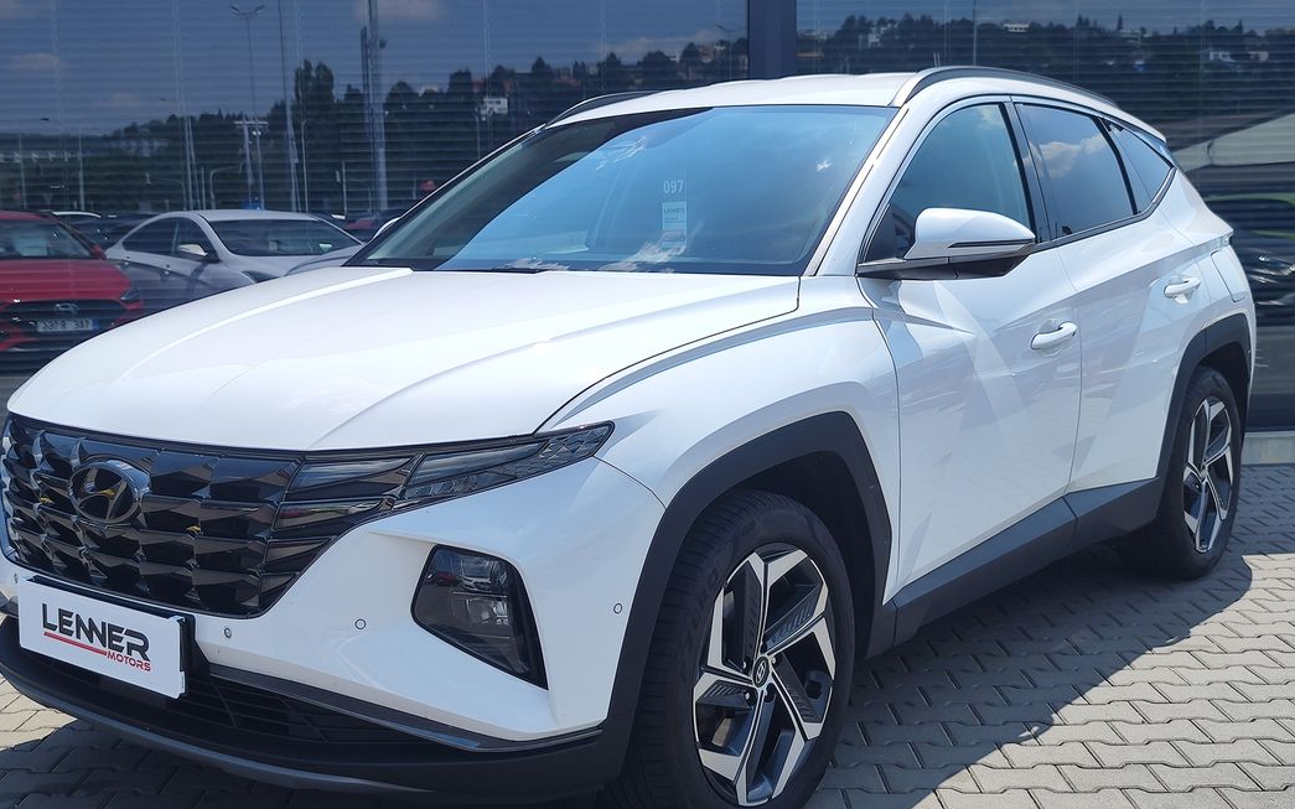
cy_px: 460
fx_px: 988
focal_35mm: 28
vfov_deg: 44.4
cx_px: 586
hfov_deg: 66.3
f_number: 1.69
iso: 50
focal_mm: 7.01
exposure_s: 1/1122
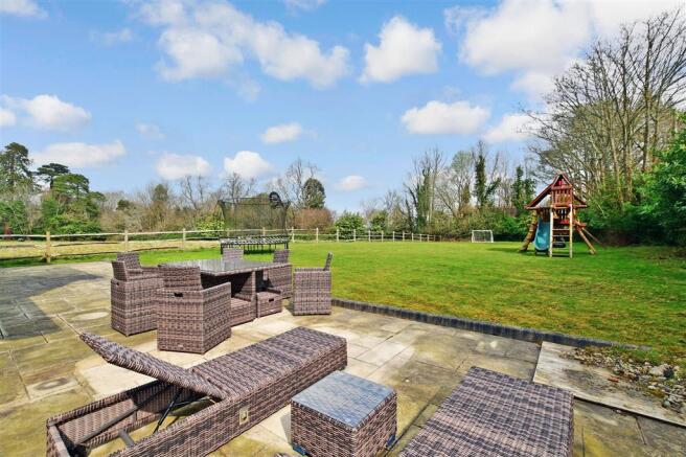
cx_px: 343
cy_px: 228
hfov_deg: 100.4
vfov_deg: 77.3
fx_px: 286
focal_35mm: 15
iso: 160
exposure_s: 1/320
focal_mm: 10
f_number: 8
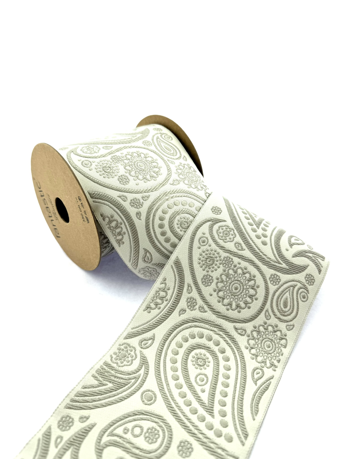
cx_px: 172
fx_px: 318
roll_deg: +0.3
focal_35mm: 24
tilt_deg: -35.4
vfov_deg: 71.6
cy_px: 230
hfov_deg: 56.8
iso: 80
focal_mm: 6.86
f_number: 1.78
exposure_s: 1/4608
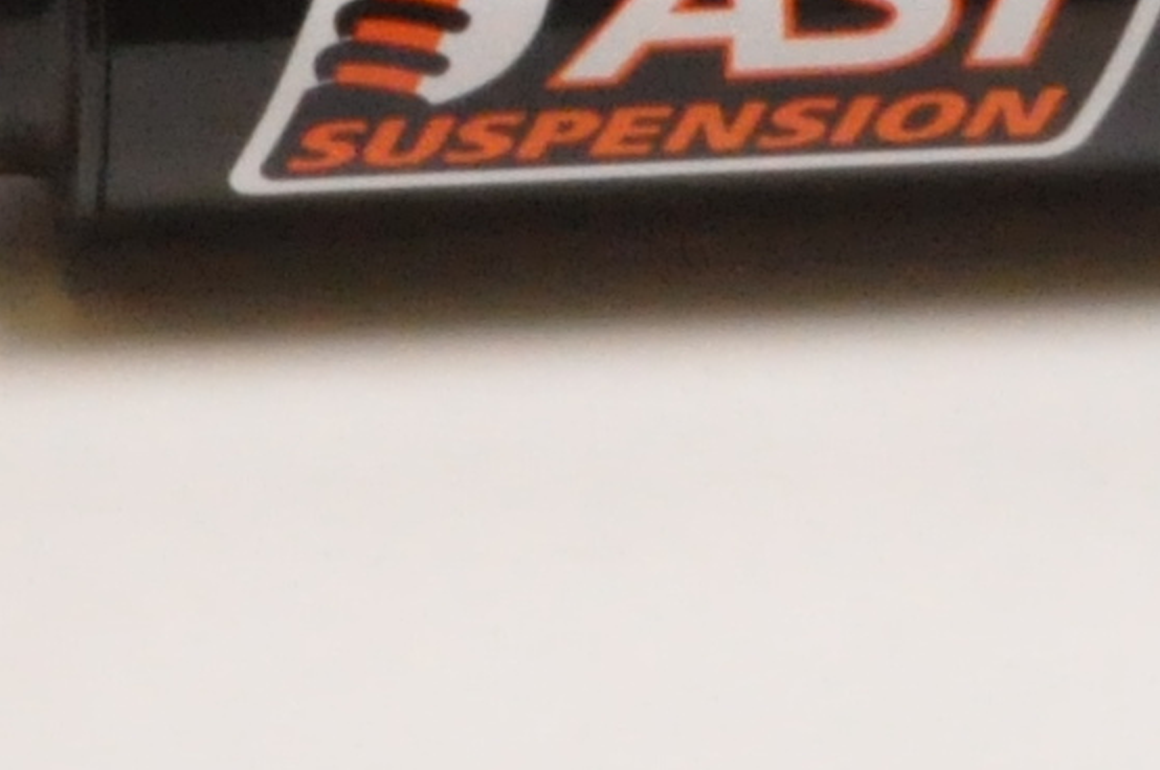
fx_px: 10460
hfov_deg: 6.3
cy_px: -1622
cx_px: -2
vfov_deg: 4.1
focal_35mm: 325
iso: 2500
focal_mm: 28
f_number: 14
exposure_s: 1/60
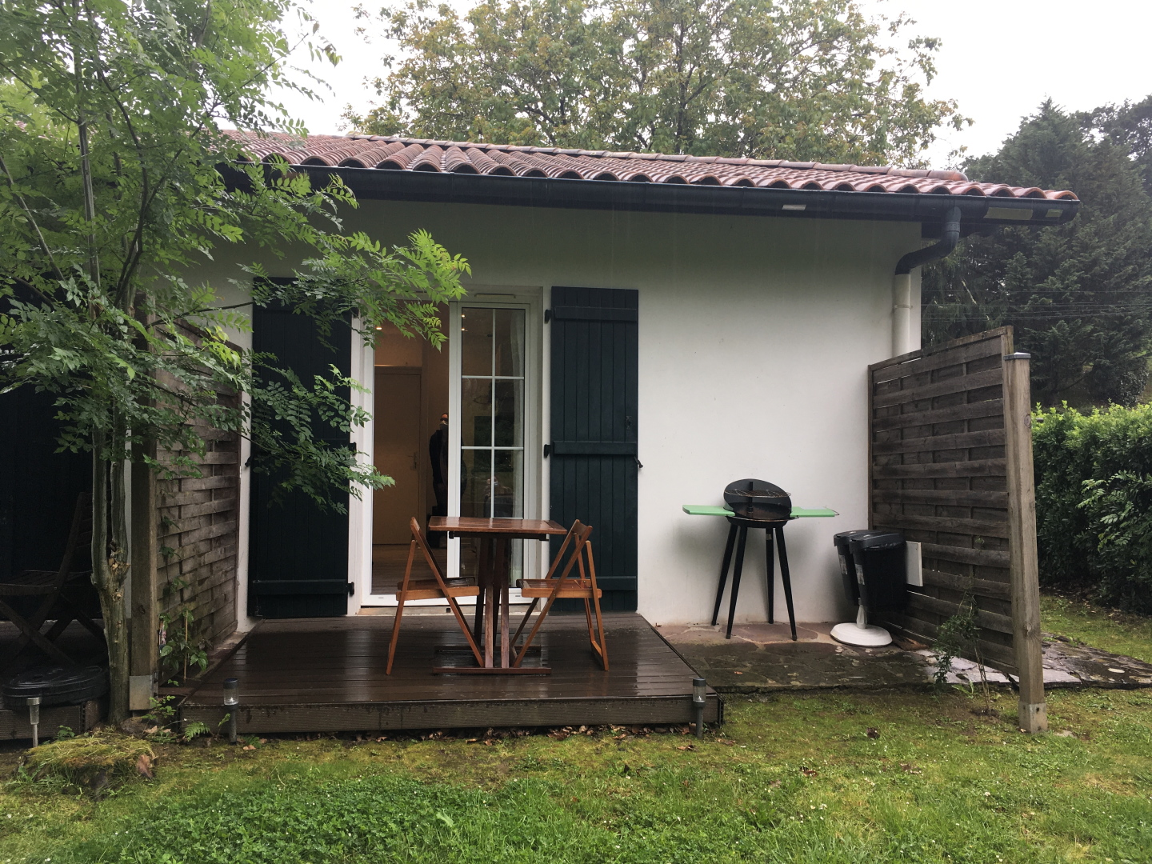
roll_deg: +0.2
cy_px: 432
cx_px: 576
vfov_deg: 48.2
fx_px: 965
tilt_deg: +1.1
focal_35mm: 29
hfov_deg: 61.7
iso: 25
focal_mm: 4.15
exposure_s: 1/50
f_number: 2.2
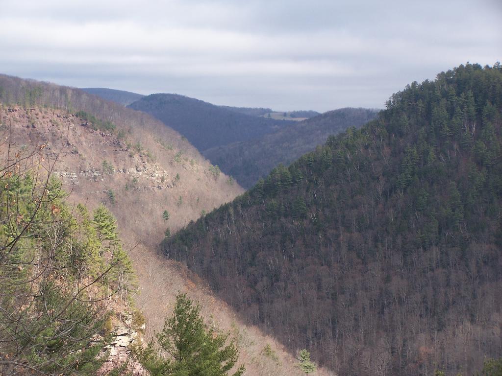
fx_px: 1363
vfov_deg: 15.7
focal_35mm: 94
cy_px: 188
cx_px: 251
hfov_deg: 20.9
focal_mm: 15.6
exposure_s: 1/800
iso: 100
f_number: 3.2
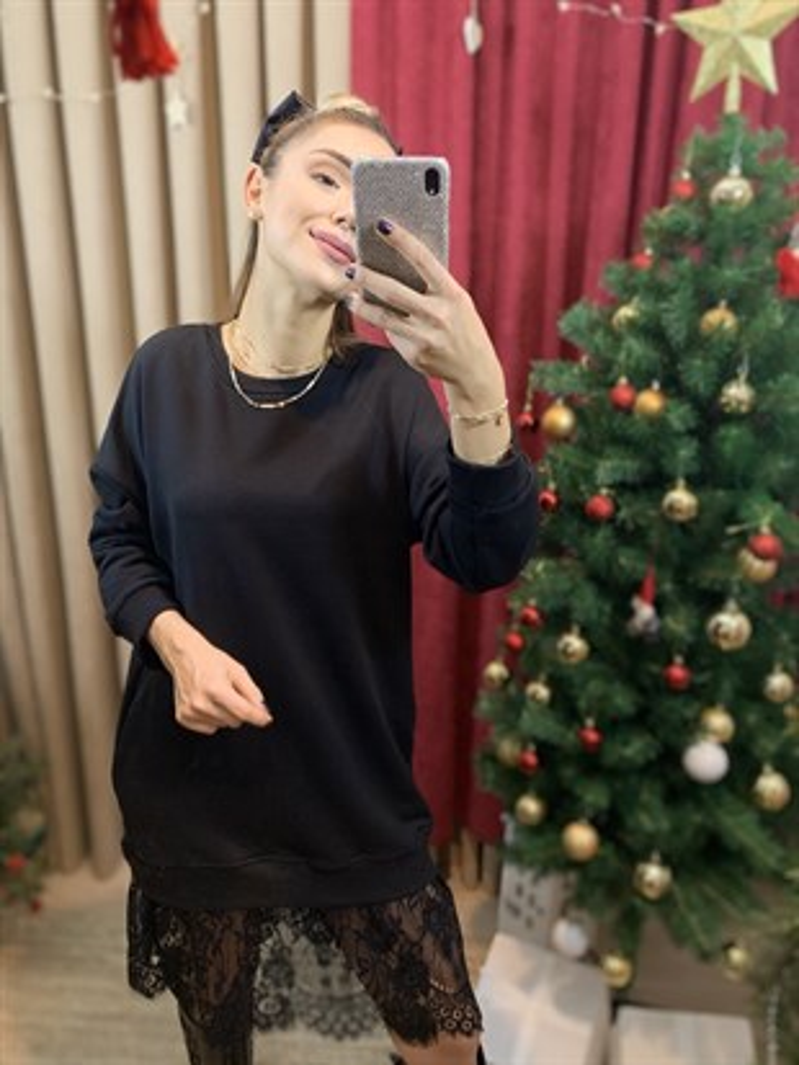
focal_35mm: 26
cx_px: 400
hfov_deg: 53.1
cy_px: 532
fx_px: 800
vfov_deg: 67.3
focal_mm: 4.25
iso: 80
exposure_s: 1/50
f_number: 1.8
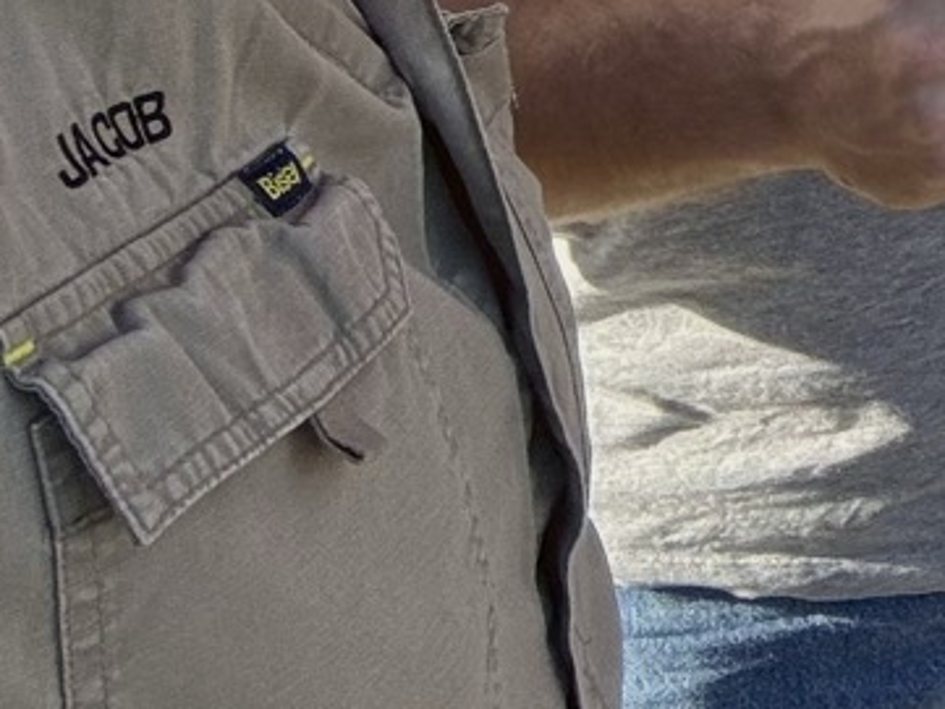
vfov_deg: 12.8
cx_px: 1908
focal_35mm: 102
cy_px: -672
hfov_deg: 15.3
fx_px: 2785
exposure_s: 1/667
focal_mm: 2.69
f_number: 1.9
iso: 25
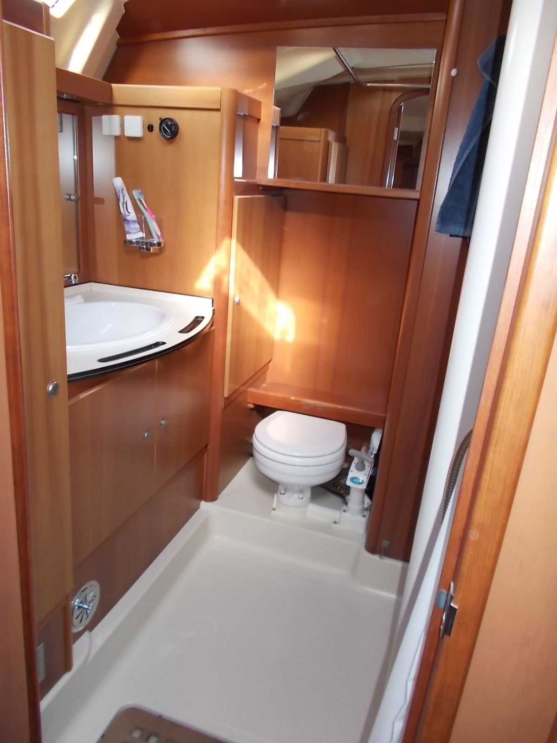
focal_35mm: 26
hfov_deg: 53.1
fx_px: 558
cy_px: 372
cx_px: 278
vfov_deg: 67.3
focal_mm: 4.6
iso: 200
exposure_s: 1/25
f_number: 3.2
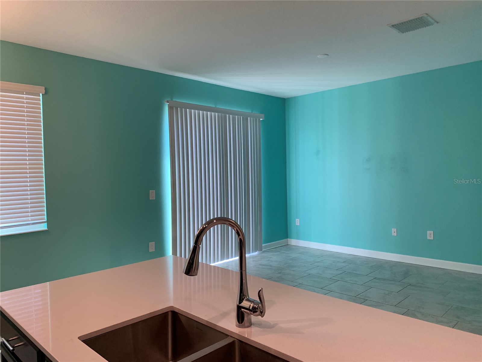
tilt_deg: -2.1
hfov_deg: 67.3
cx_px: 241
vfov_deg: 53.1
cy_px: 181
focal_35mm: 26
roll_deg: +1.4
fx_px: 362
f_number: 1.8
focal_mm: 4.25
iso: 50
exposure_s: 1/60
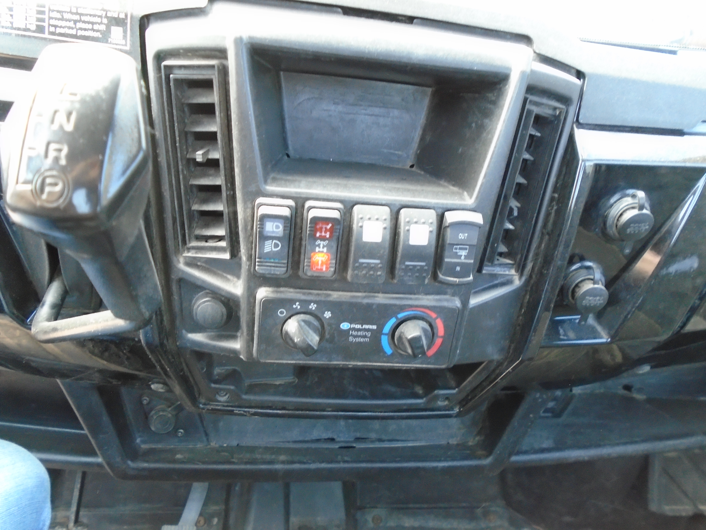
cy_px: 265
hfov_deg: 67.3
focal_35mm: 26
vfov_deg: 53.1
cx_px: 353
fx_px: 530
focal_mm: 4.6
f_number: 3.2
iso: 320
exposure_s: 1/30
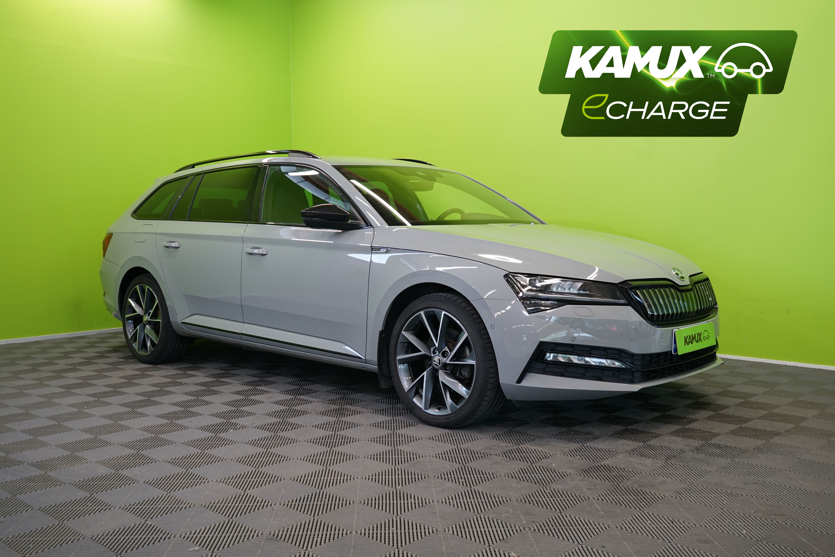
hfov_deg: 55.8
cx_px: 418
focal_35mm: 34
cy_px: 278
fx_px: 789
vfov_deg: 38.9
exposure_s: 1/30
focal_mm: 34
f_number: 6.3
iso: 500
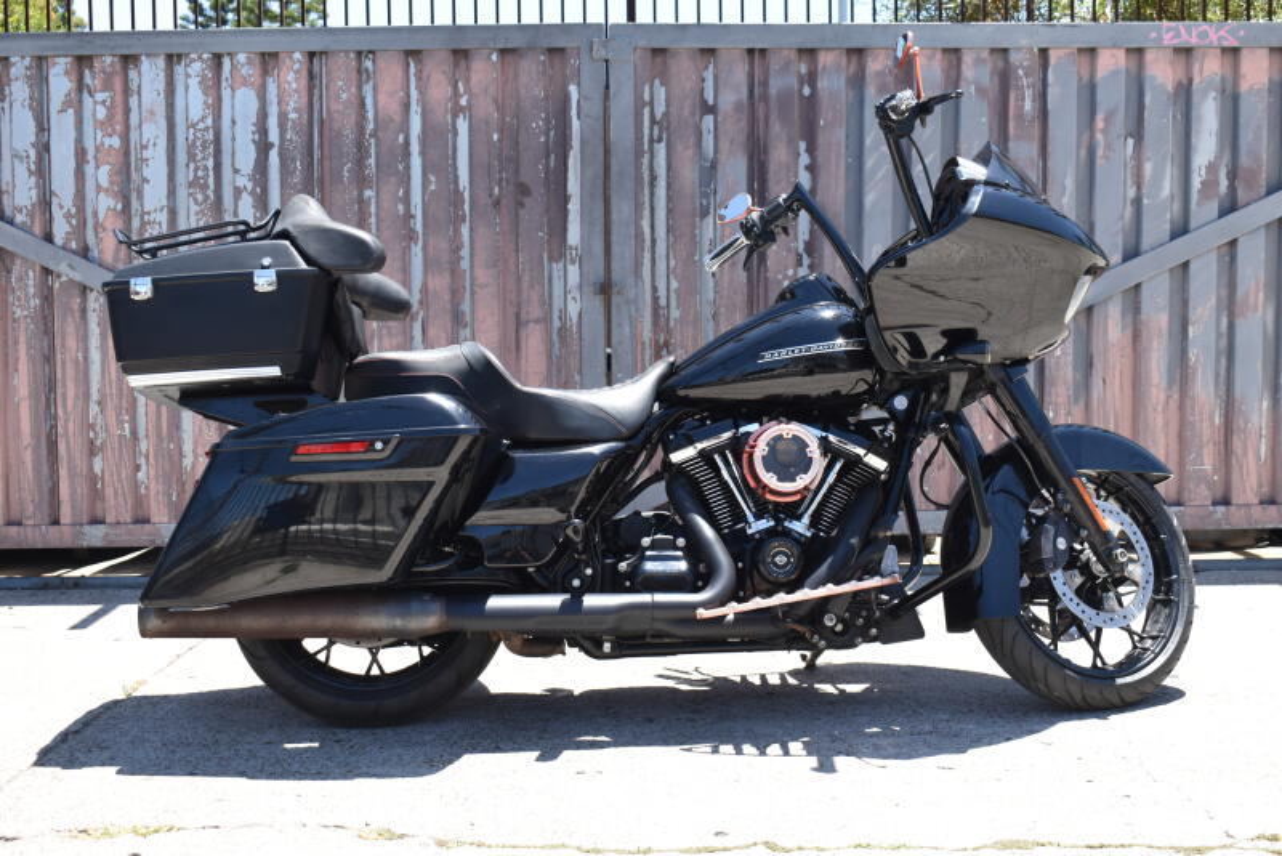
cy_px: 428
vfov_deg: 29.0
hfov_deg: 42.3
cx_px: 641
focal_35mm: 46
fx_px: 1656
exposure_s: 1/250
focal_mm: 31
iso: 200
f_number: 7.1
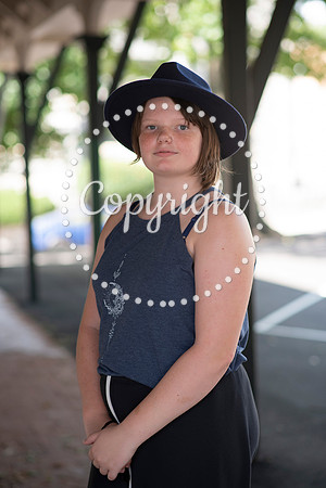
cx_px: 163
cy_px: 244
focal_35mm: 85
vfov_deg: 23.9
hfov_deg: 16.1
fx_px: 1154
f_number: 2.5
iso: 200
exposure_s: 1/320
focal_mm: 85
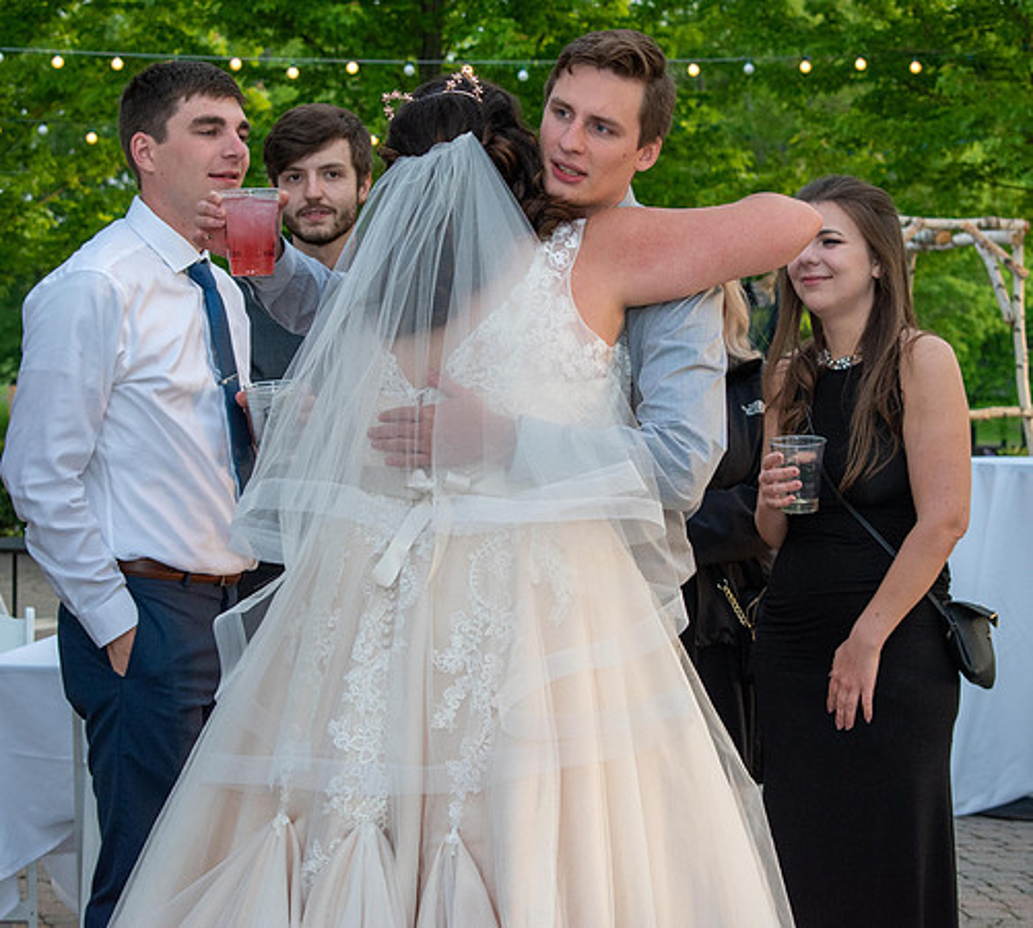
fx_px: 3408
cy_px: 432
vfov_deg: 15.5
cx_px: 547
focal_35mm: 106
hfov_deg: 17.2
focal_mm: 55
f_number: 5.6
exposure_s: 1/125
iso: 560
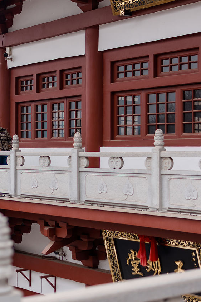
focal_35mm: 76
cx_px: 51
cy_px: 149
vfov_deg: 26.6
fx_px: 636
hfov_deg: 17.9
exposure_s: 1/2000
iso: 160
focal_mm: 50
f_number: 1.8
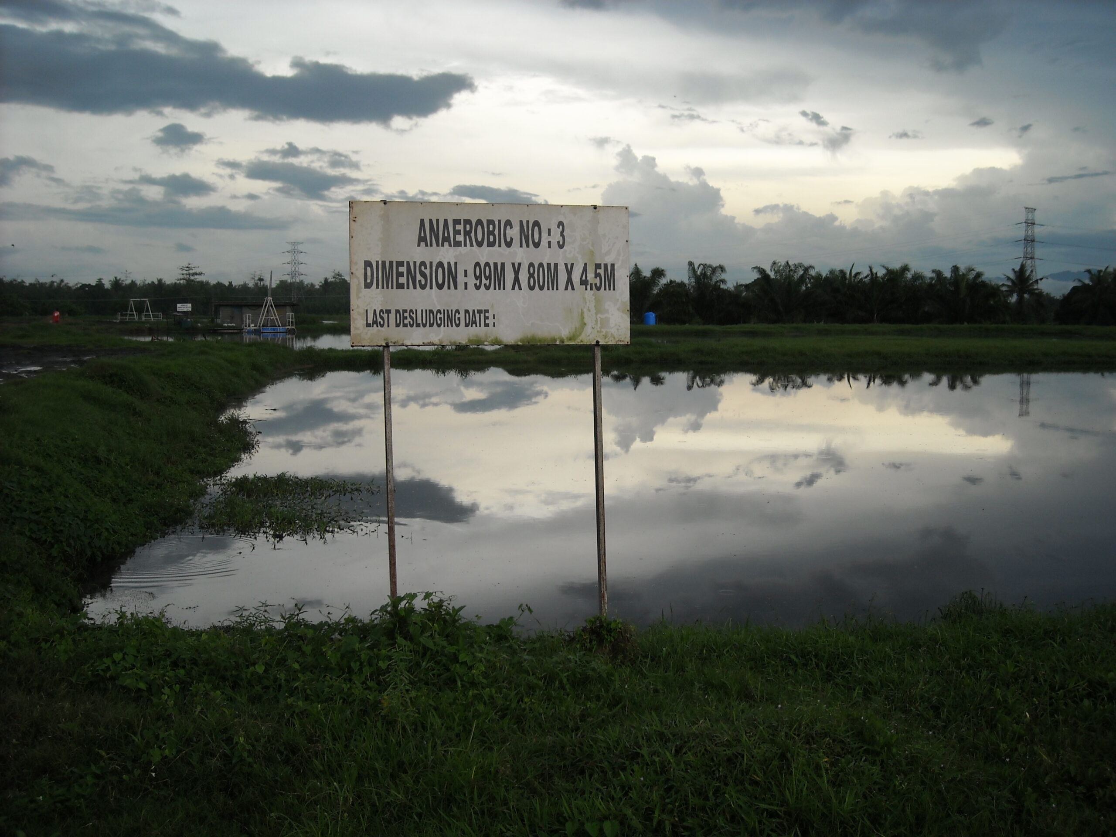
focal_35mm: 44
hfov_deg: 42.9
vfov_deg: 32.9
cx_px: 558
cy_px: 418
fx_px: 1419
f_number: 3.1
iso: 64
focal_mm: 7.1
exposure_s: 1/154
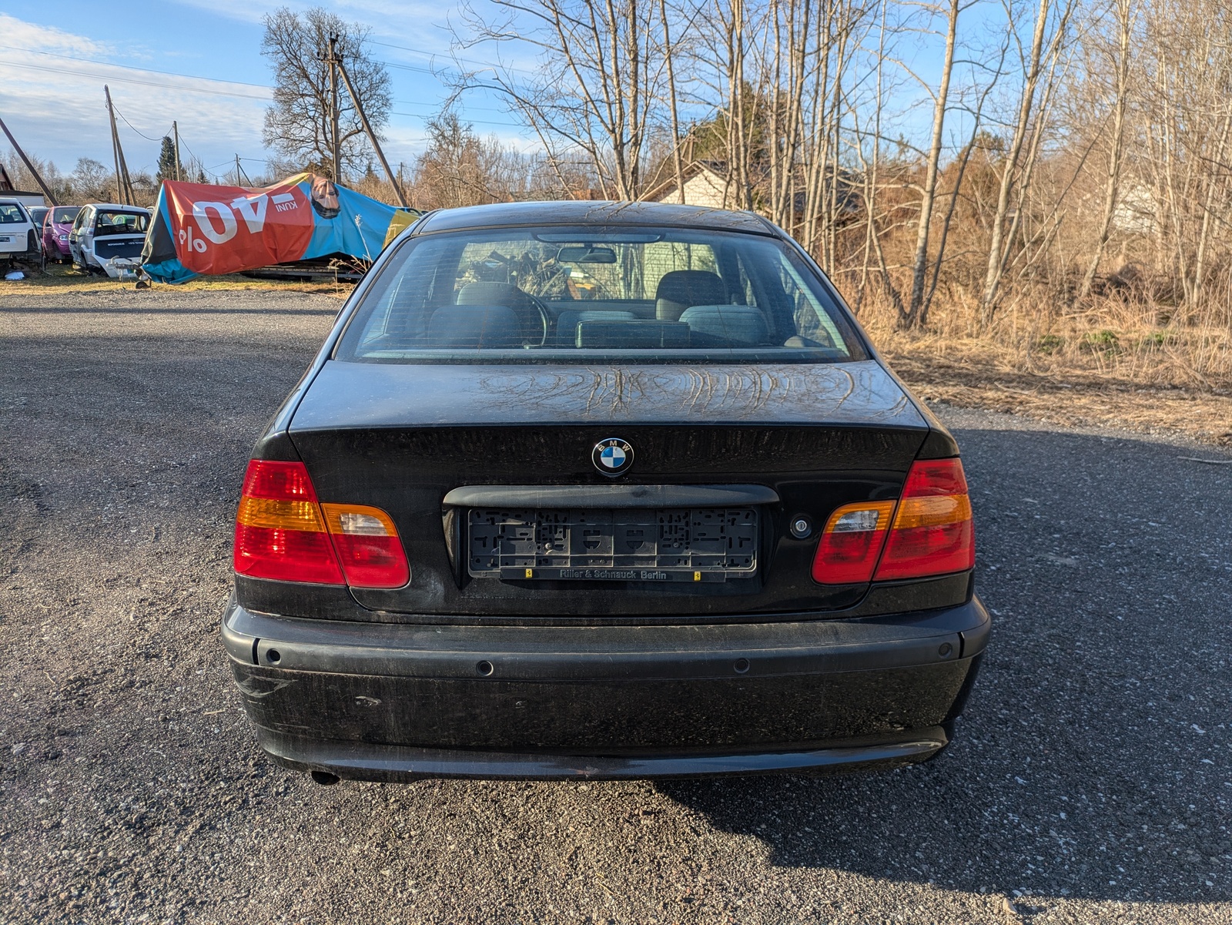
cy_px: 462
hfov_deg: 69.4
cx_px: 616
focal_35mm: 25
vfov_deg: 54.9
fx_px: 890
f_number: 1.89
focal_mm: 5.43
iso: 50
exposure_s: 1/935
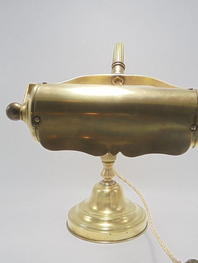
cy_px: 133
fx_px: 351
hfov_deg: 31.5
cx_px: 118
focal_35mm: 46
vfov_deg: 41.2
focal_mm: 6.9
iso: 100
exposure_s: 1/40
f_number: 4.2
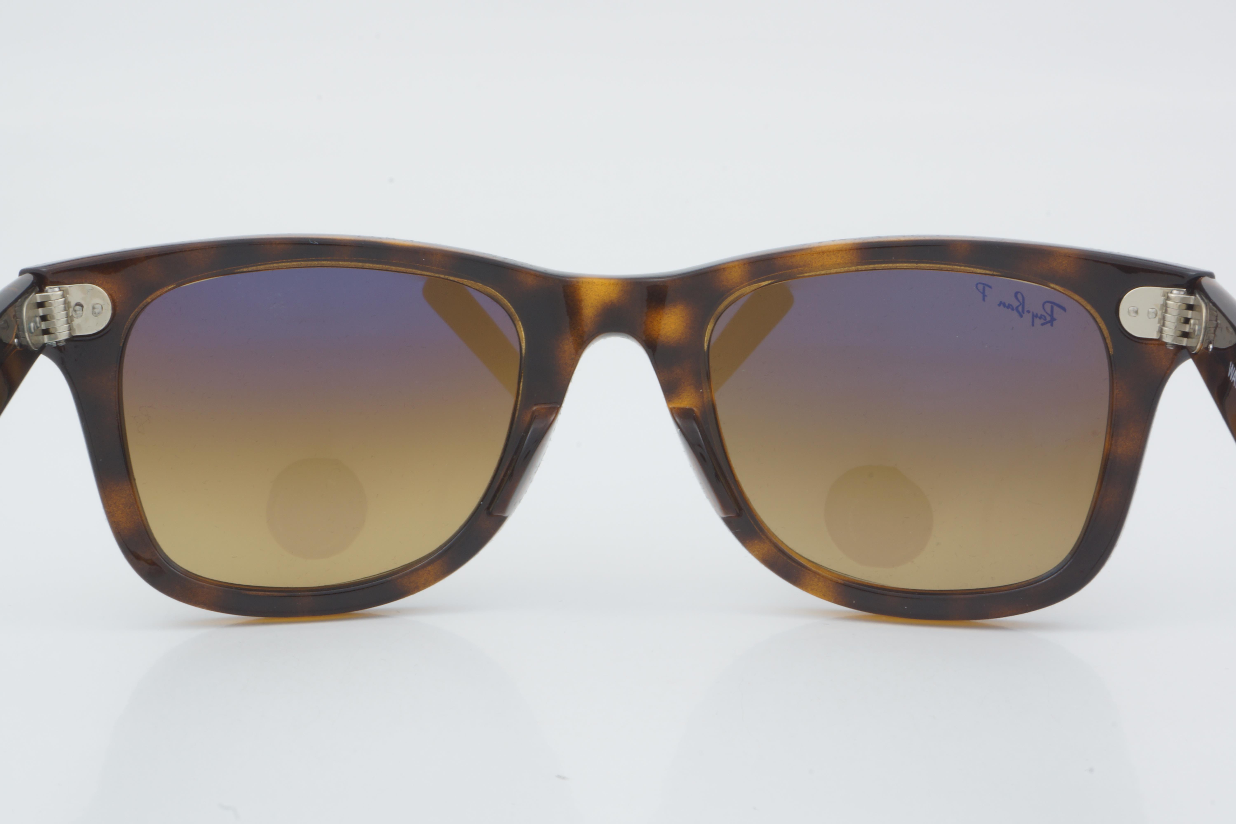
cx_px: 618
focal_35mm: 82
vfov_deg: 16.6
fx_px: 2832
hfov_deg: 24.6
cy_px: 412
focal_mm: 55
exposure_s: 1/3
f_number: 32
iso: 100
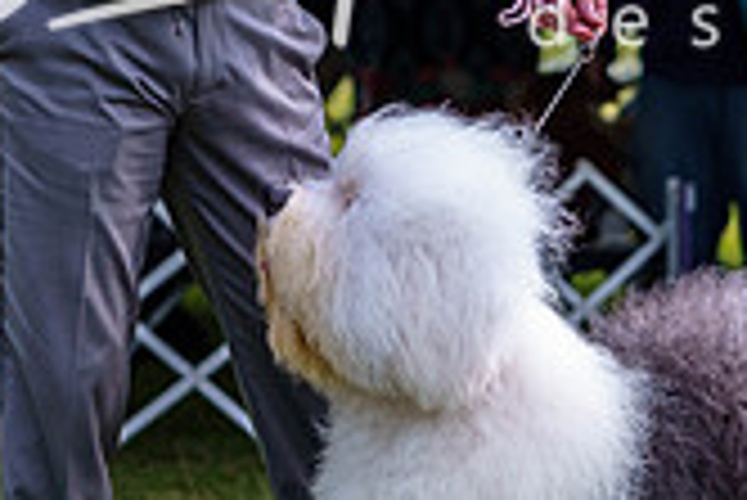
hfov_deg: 4.2
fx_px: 10301
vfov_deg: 2.8
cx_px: 382
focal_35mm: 496
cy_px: 160
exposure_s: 1/500
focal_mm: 142
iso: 250
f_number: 4
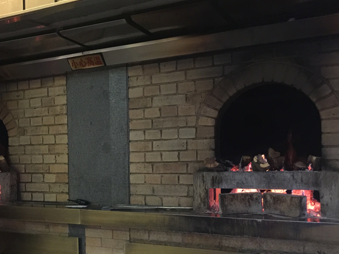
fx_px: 470
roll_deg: -0.2
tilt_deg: -0.4
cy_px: 165
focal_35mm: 48
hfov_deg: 38.0
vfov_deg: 30.1
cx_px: 60
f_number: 2.2
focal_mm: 4.15
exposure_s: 1/8
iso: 200
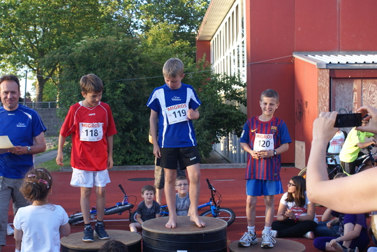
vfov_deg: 25.8
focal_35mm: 52
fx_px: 550
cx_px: 188
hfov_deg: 37.8
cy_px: 126
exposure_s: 1/125
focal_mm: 35
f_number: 5.6
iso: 250
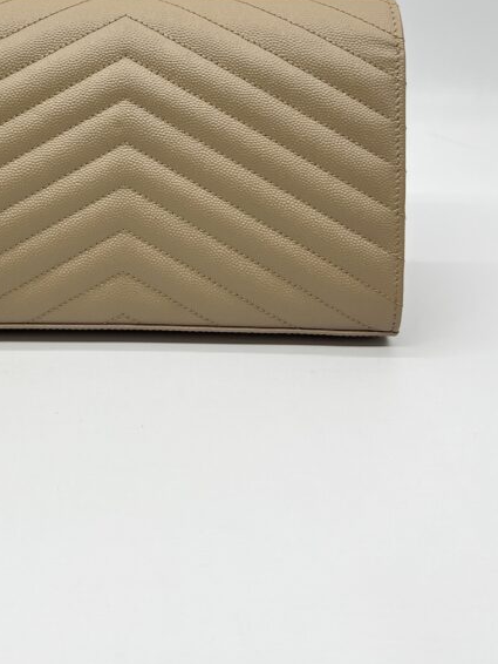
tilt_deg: -20.7
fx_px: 901
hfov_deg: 30.4
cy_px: 162
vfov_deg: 39.3
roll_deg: -0.2
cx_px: 124
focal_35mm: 47
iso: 40
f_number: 1.5
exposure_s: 1/154
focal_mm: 5.7
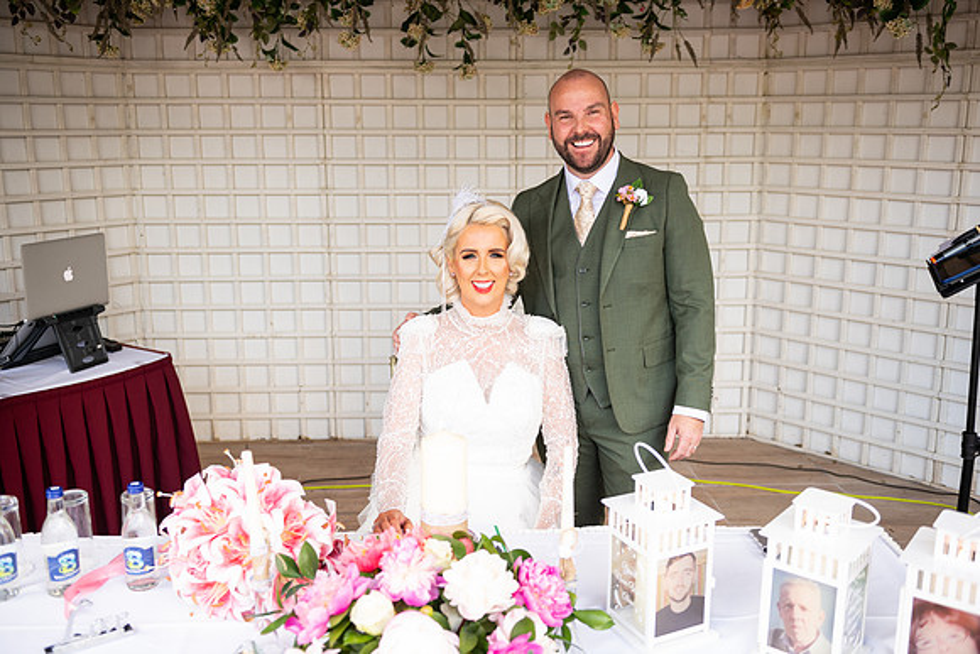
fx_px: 953
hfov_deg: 54.4
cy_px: 327
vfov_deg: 37.9
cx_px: 490
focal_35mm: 35
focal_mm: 35
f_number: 3.5
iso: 200
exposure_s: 1/160
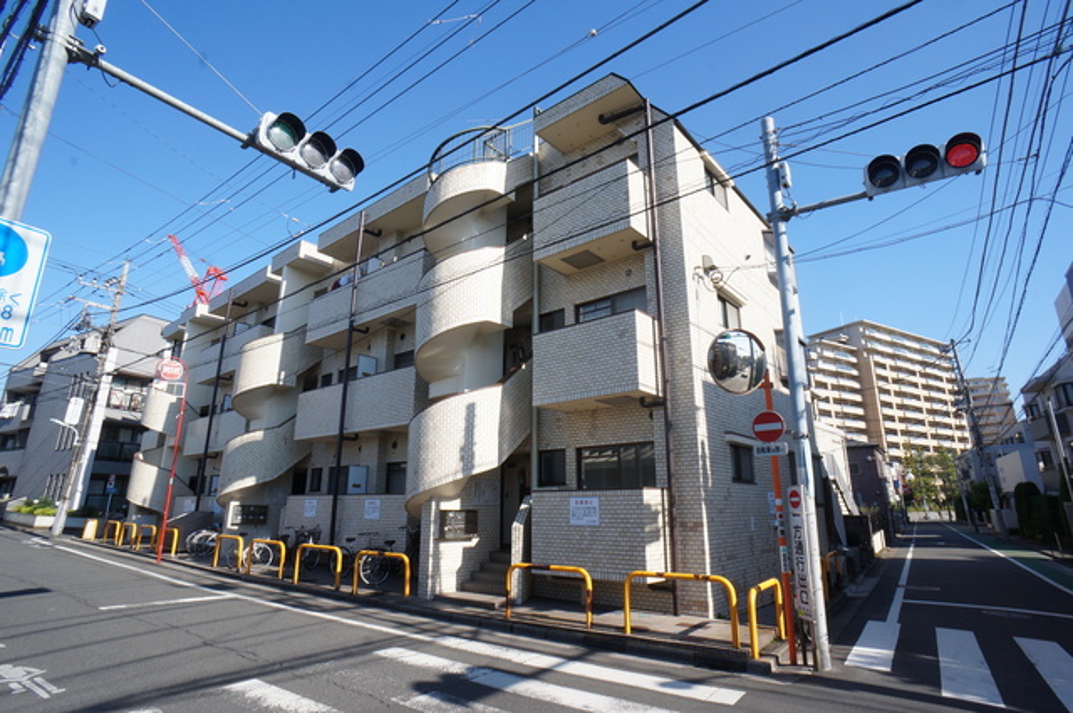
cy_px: 356
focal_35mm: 24
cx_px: 536
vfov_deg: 53.0
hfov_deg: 73.8
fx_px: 714
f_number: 14
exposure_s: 1/100
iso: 200
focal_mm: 16
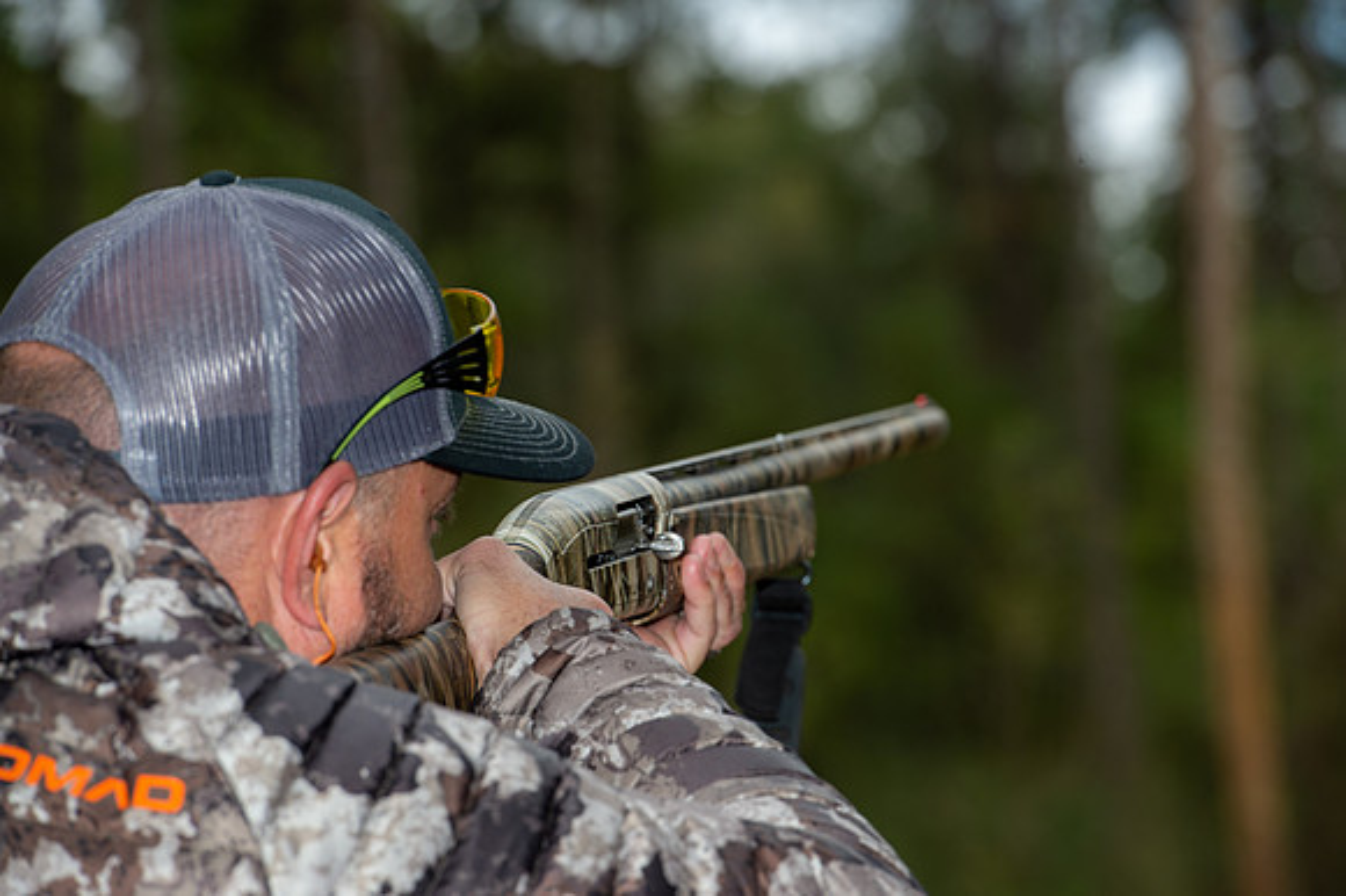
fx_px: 7473
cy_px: 448
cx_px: 673
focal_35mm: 200
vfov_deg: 6.9
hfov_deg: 10.3
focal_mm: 200
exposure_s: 1/250
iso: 320
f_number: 8
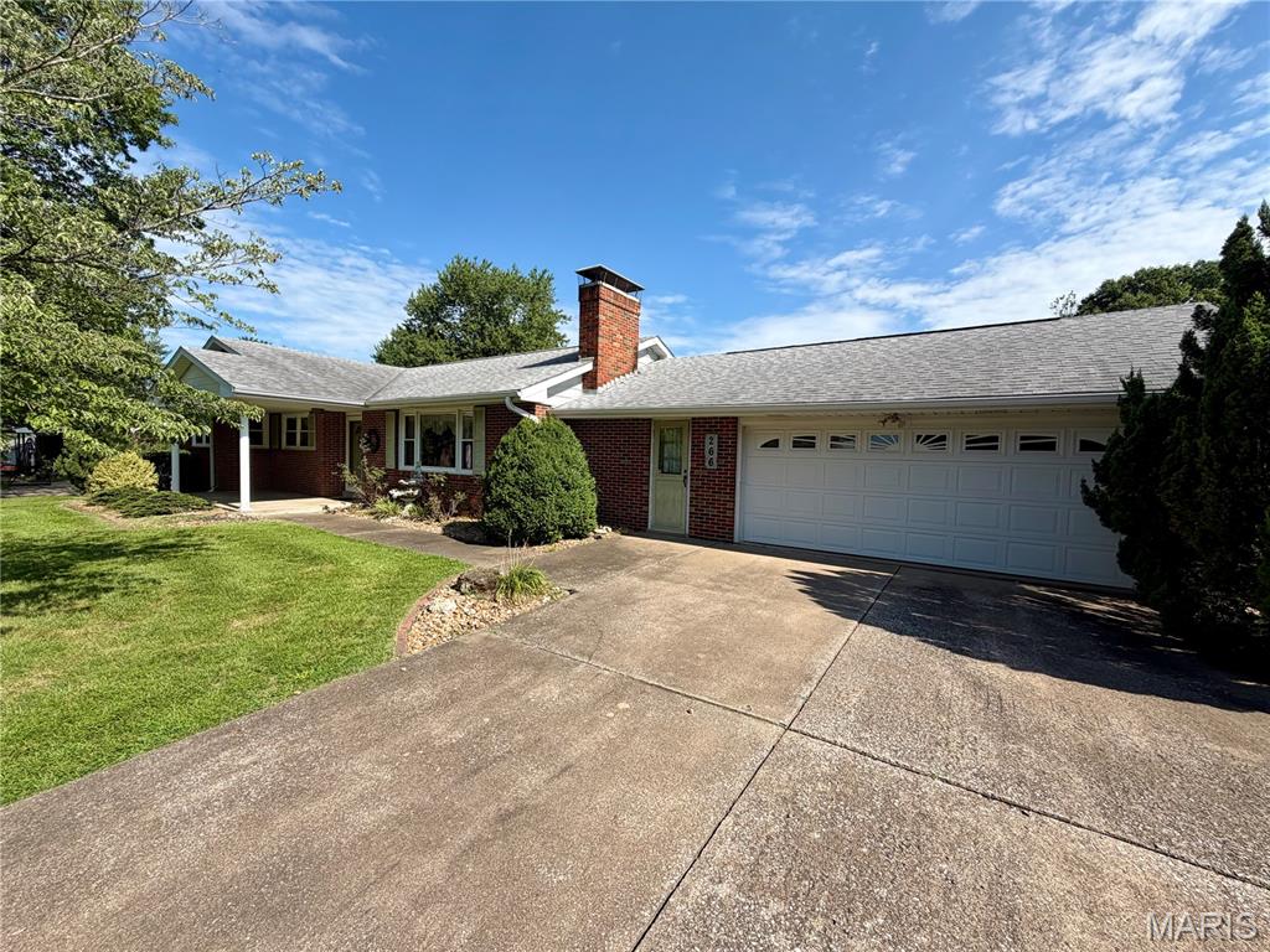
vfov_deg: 85.7
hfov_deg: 102.1
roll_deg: -0.6
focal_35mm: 14
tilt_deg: -2.9
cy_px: 476
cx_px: 635
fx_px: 514
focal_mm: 2.22
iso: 25
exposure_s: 1/770
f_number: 2.2
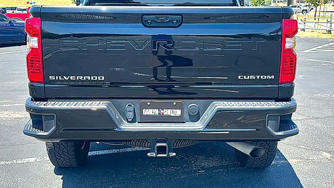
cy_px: 72
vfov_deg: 28.9
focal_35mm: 41
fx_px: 363
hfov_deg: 49.4
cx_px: 167
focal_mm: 6.86
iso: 80
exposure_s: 1/1818
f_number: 1.78
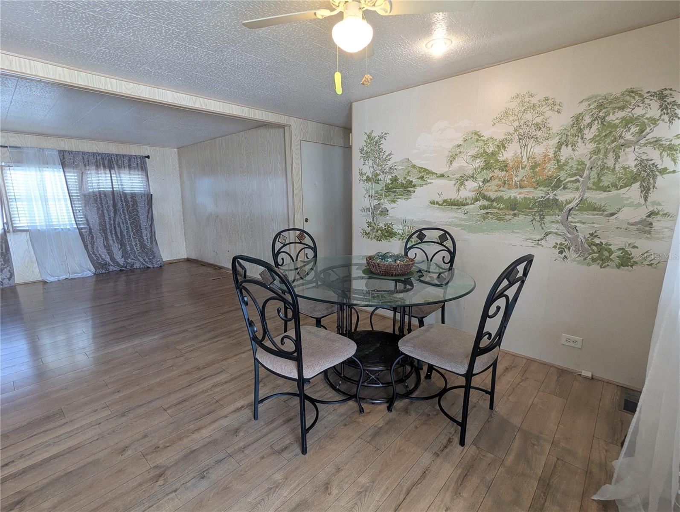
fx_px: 315
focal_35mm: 16
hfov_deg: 94.4
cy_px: 256
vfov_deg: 78.2
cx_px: 340
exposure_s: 1/24
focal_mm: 2.35
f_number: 2.2
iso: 72
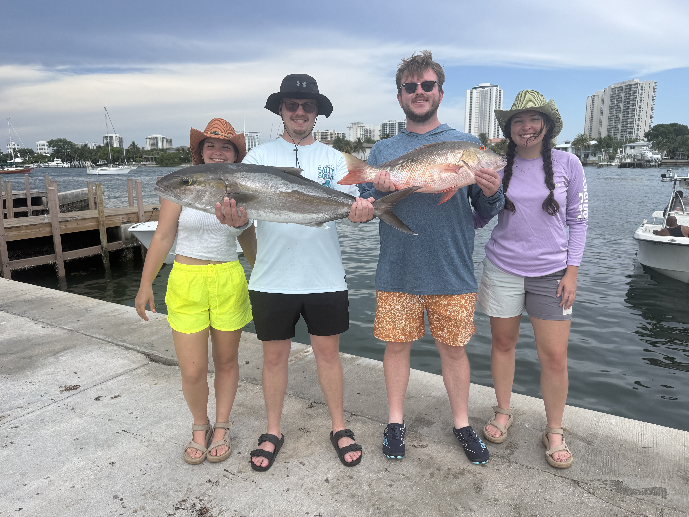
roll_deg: +0.7
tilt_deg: -11.7
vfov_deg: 56.8
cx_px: 344
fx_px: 478
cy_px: 258
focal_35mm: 24
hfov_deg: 71.6
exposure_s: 1/2710
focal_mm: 6.76
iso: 80
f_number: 1.78
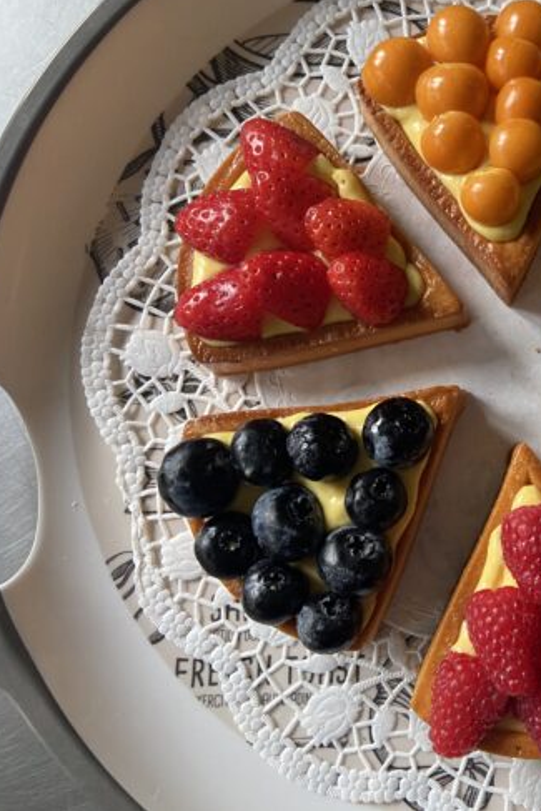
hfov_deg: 33.1
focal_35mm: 37
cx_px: 534
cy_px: 396
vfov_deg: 51.9
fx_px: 833
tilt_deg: -83.5
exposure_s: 1/60
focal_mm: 4.25
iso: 125
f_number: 1.8
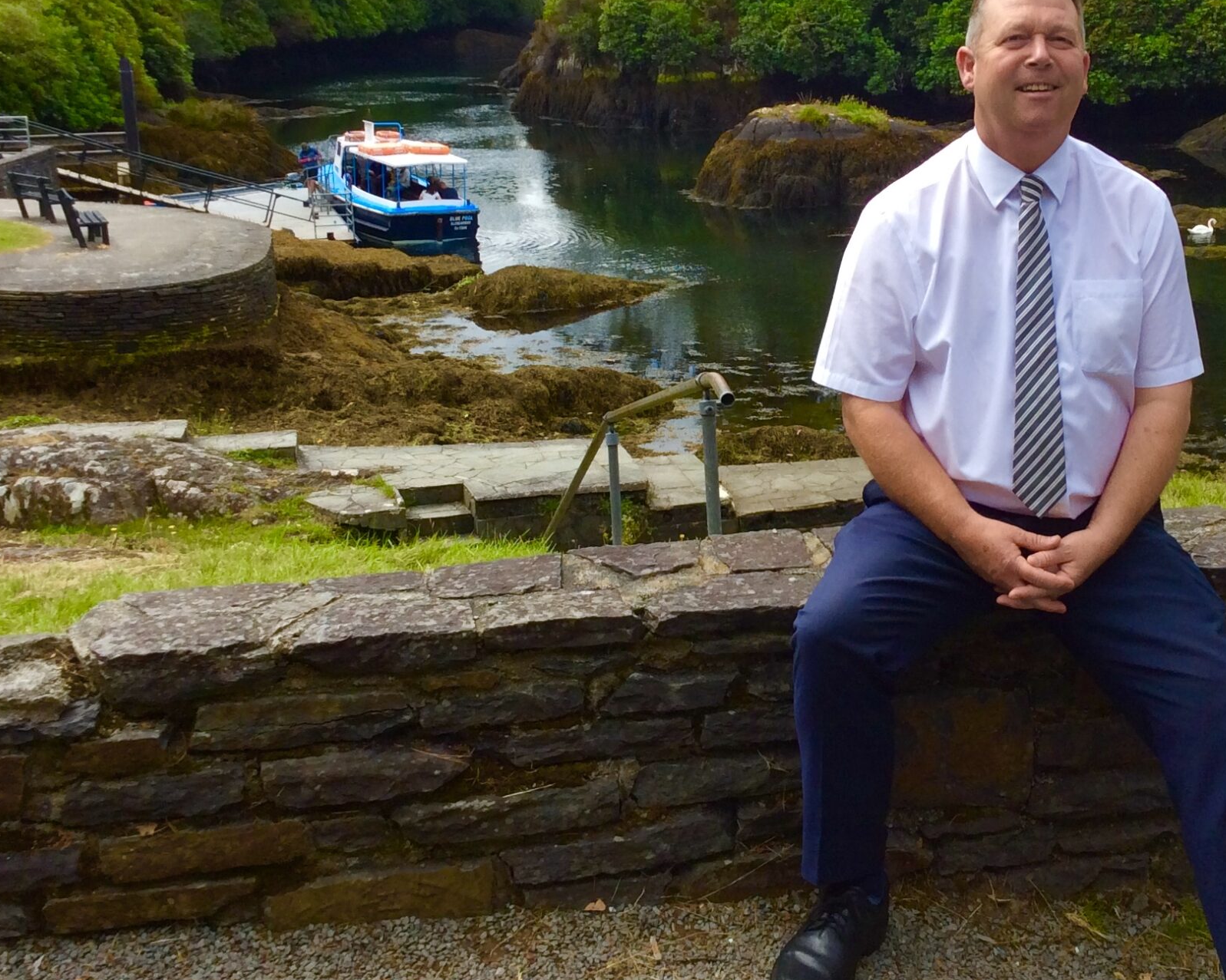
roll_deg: +1.7
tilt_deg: -14.0
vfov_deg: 30.1
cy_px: 361
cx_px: 781
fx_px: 1814
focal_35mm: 50
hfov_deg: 37.1
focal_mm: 3.3
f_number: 2.4
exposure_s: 1/481
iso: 32
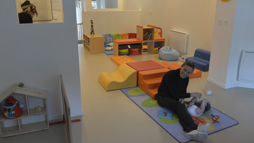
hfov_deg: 59.5
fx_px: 222
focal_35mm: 33
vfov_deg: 35.6
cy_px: 61
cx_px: 127
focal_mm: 31
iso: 1250
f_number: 5
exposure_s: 1/100
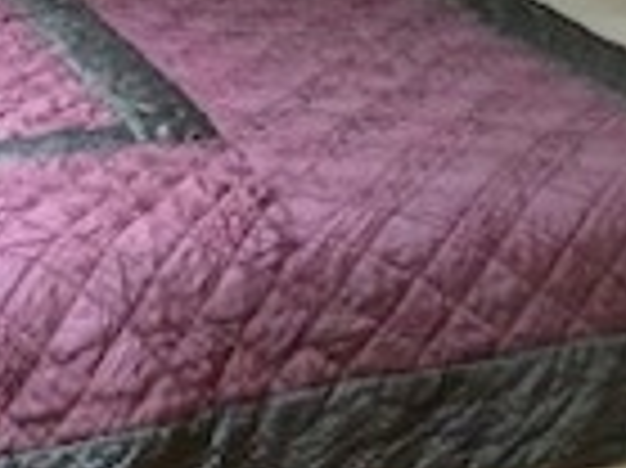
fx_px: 2421
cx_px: 502
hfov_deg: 14.6
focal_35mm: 134
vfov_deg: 10.7
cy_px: -216
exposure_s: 1/15
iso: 80
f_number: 1.8
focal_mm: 3.99
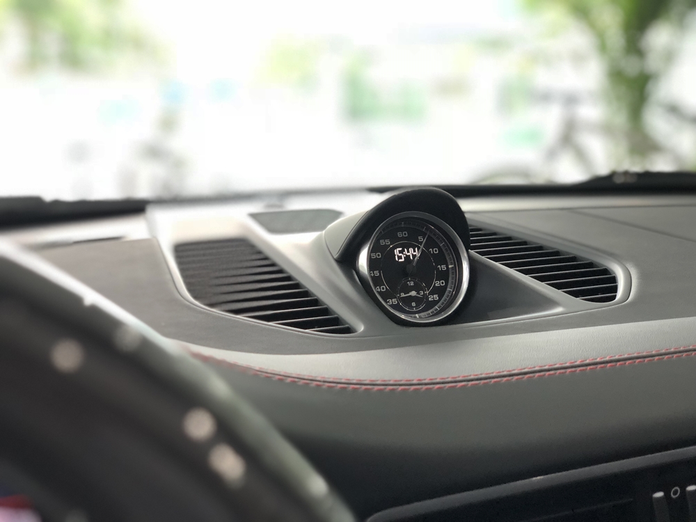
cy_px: 261
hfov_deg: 36.8
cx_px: 348
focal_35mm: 52
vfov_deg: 28.0
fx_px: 1046
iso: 100
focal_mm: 6
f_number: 2.4
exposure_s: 1/32
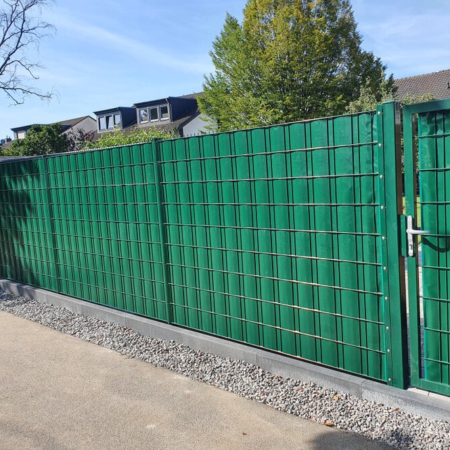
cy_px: 224
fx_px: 456
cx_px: 297
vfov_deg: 52.5
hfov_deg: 51.6
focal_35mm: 31
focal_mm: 4.32
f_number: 2.4
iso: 50
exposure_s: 1/904
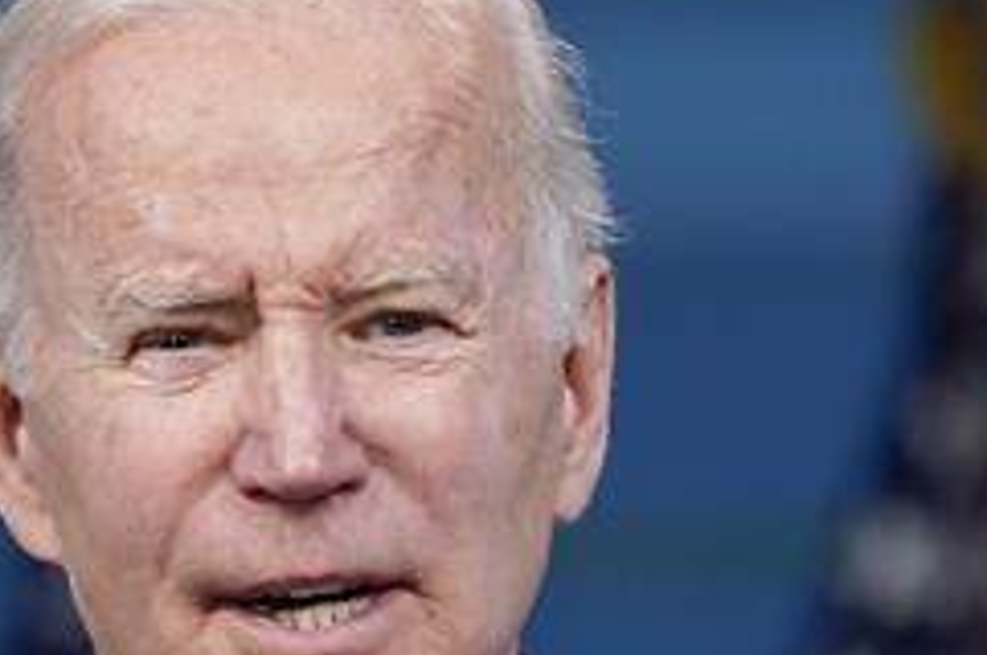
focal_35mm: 1080
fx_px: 29570
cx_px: 541
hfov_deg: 1.9
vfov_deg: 1.3
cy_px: 698
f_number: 5.6
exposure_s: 1/200
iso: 4000
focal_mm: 400
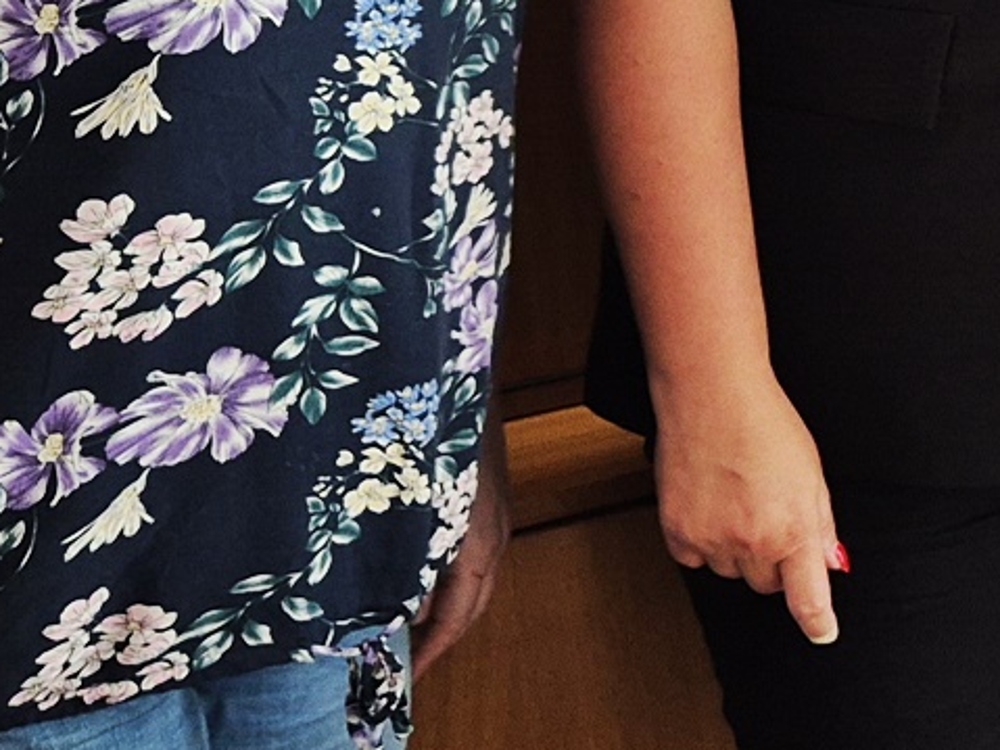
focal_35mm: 96
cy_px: -142
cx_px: 1409
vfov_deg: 14.9
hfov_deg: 18.5
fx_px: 2773
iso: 320
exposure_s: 1/100
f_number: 1.8
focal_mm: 5.4
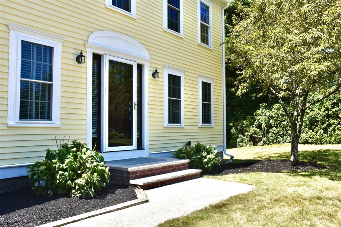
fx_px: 313
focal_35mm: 33
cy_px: 114
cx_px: 170
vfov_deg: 40.0
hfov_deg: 57.2
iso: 280
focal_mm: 22
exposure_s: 1/500
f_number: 8
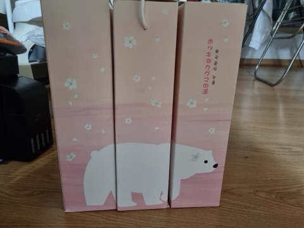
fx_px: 228
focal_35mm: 26
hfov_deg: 67.3
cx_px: 152
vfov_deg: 53.1
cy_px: 114
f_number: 1.8
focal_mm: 5.4
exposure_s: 1/24
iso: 640
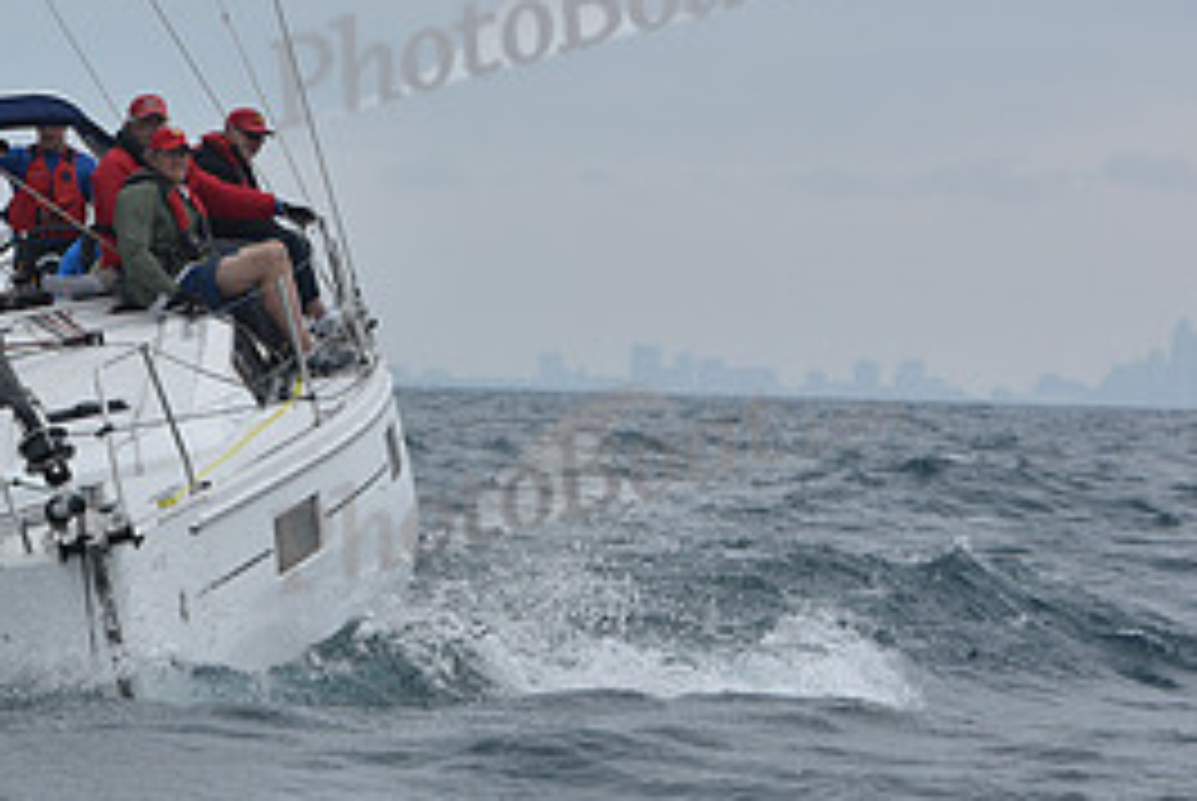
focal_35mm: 218
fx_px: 7256
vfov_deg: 6.3
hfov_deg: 9.4
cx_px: 40
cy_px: 308
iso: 250
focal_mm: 100
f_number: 7.1
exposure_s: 1/800
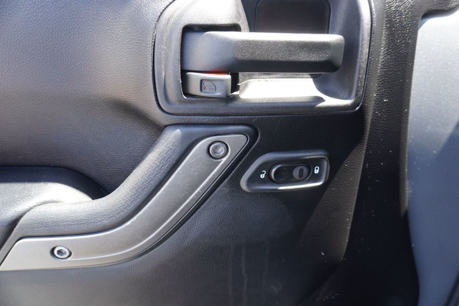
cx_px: 230
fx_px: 306
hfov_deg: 73.7
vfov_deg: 53.2
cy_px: 153
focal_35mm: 24
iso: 160
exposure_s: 1/60
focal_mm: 16
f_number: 4
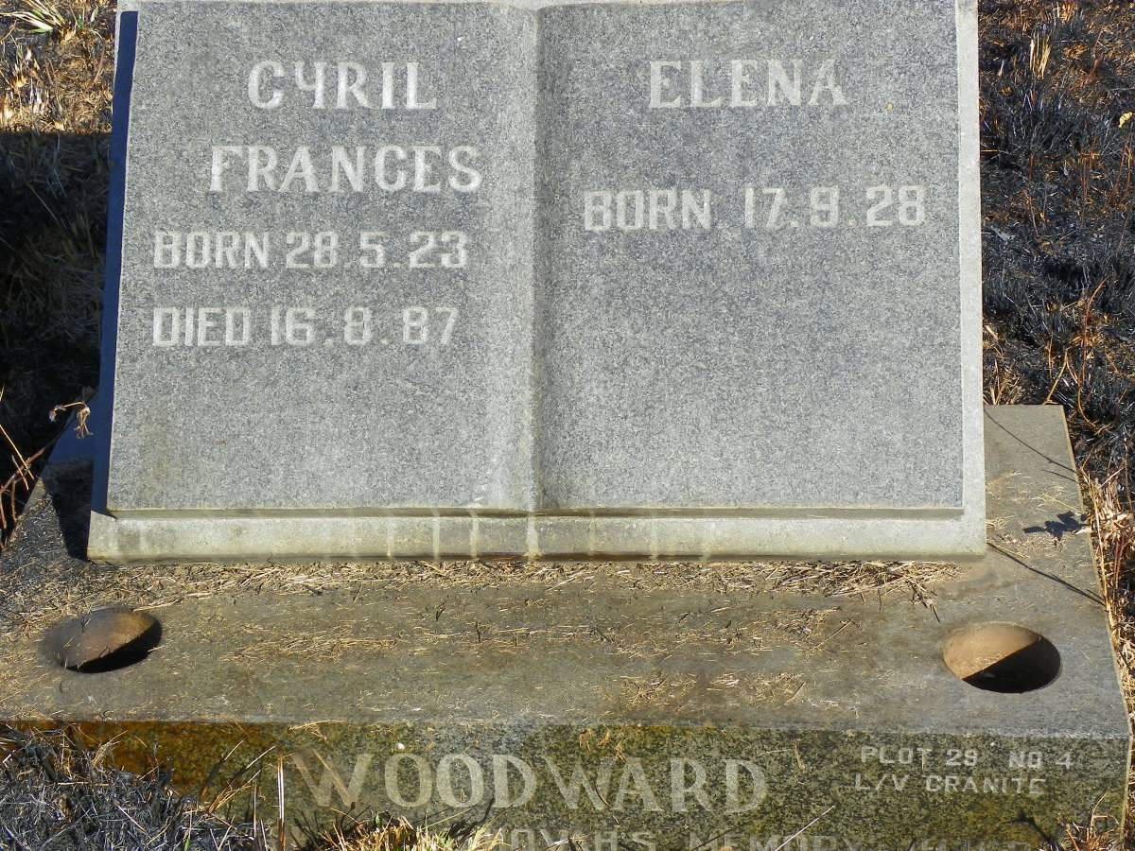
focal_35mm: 75
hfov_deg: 26.0
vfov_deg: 19.6
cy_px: 426
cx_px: 568
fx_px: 2459
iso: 64
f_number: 5.6
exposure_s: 1/125
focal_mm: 13.4
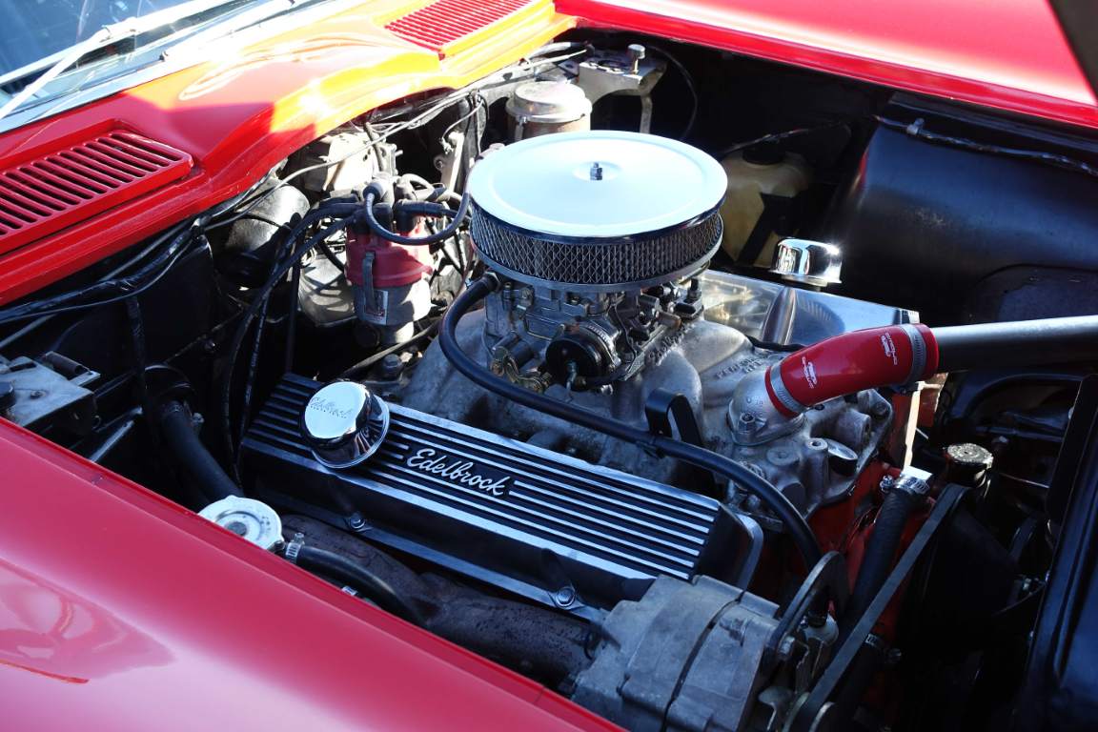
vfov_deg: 35.1
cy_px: 366
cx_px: 549
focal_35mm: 38
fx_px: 1159
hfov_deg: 50.7
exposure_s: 1/100
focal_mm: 14.1
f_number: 4
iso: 125
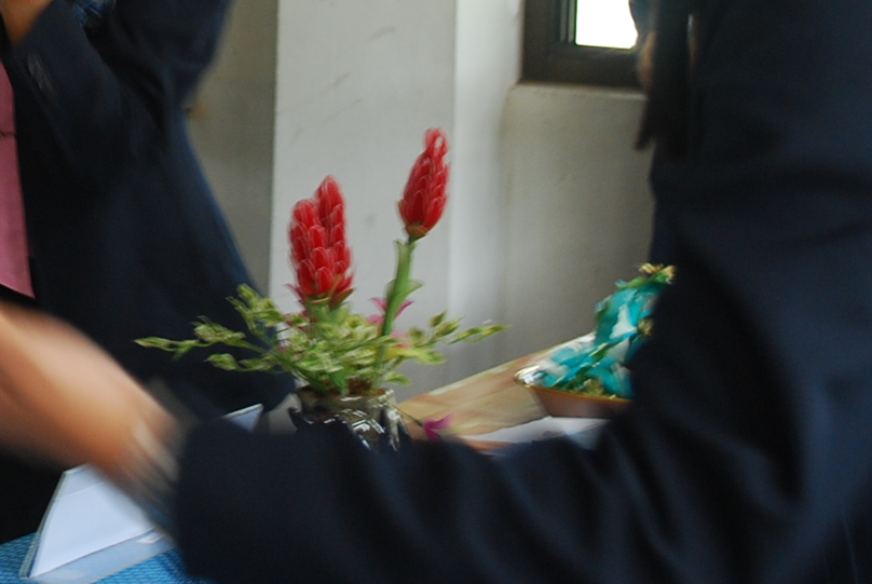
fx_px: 2789
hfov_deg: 17.2
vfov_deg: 11.7
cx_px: -92
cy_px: -103
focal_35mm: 115
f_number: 4.8
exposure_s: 1/20
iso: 400
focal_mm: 32
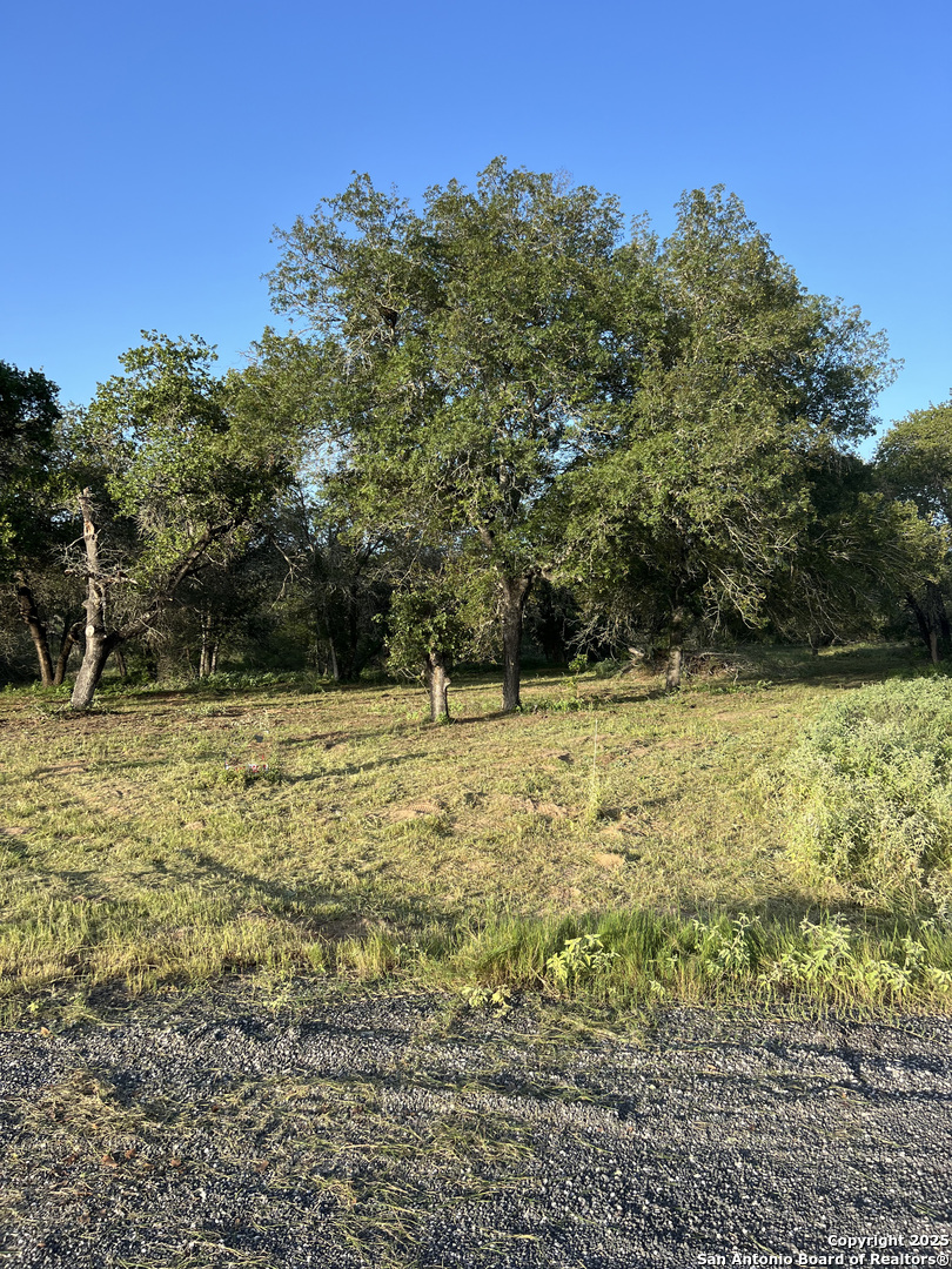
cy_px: 634
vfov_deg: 67.3
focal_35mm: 26
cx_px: 476
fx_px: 953
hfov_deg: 53.1
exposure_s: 1/1209
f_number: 1.5
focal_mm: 5.7
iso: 50
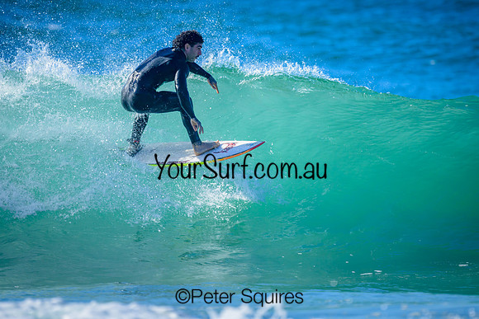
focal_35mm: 1015
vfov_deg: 1.4
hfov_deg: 2.0
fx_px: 13511
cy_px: 129
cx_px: 224
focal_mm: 800
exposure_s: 1/2000
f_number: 6.3
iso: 400
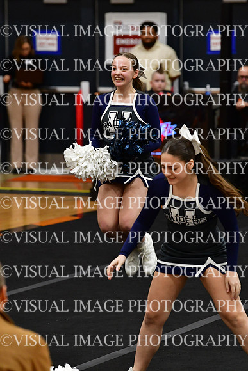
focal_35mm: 255
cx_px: 124
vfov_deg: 8.1
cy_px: 186
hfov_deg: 5.4
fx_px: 2633
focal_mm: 170
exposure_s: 1/500
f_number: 4
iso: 4000
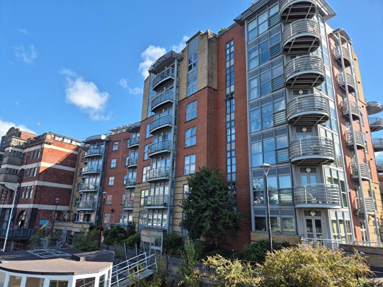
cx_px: 192
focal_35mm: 23
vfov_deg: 58.9
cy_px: 144
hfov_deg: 73.9
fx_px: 254
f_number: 1.8
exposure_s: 1/846
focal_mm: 5.4
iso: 25
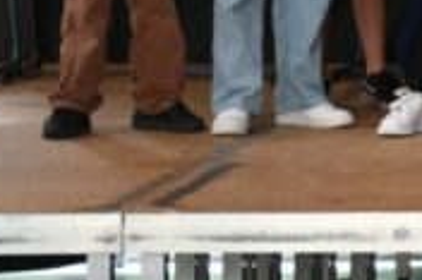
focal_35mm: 227
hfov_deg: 8.0
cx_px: 1192
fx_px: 2658
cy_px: -218
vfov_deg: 5.9
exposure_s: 1/40
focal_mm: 26
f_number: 4.5
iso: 720
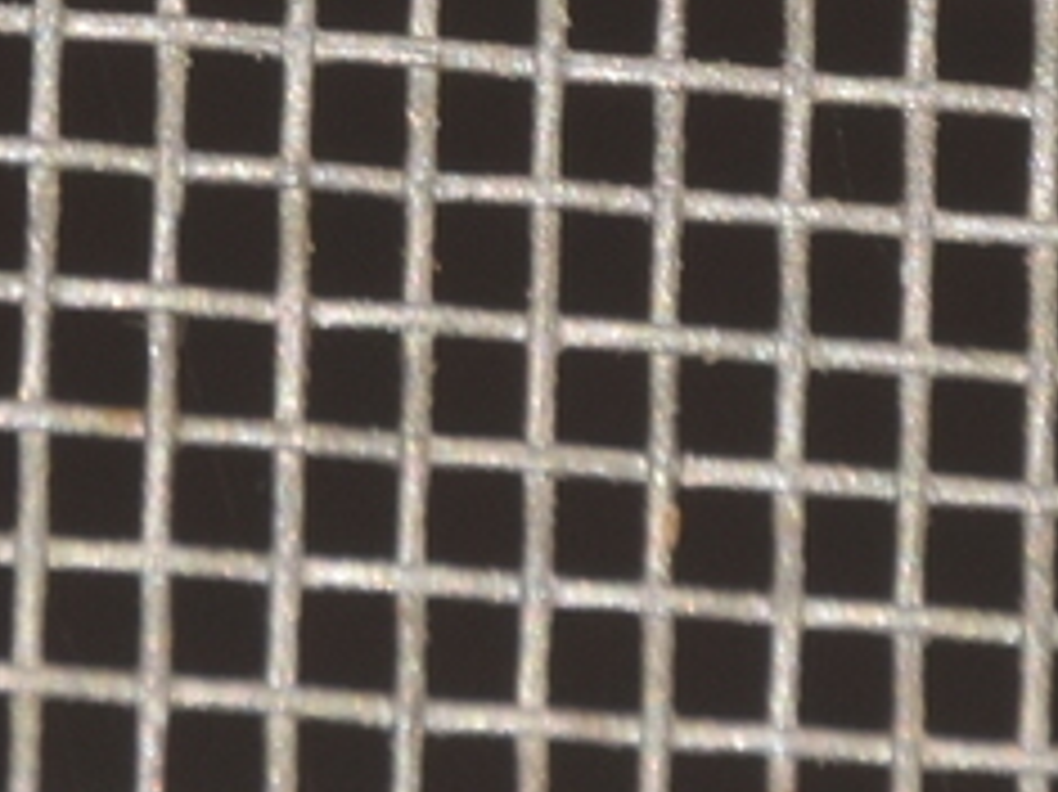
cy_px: -270
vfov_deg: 1.8
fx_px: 25202
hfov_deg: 2.4
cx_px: -997
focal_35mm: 825
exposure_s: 1/160
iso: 100
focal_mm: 140
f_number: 13
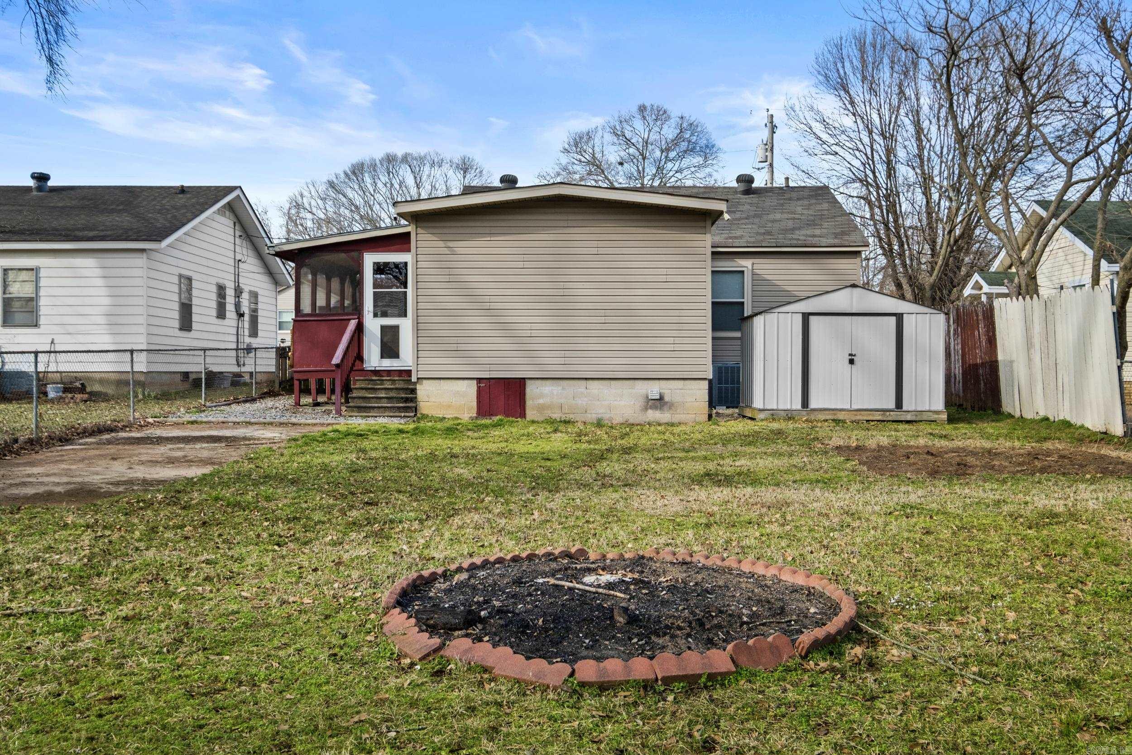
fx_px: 975
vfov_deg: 42.3
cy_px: 378
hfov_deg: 60.3
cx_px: 566
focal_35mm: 31
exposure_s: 1/125
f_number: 8
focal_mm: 20.9
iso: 200
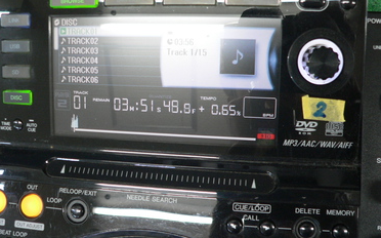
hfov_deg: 50.4
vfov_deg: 32.7
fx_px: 405
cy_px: 110
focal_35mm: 39
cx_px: 189
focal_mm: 6
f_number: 2.8
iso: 200
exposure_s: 1/20
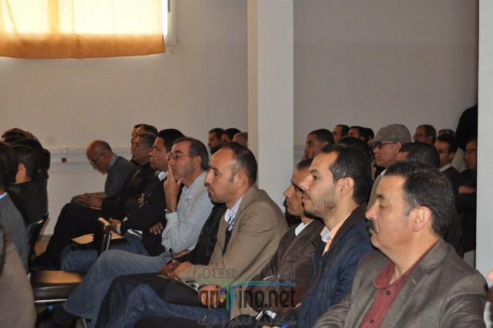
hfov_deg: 33.4
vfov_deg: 22.6
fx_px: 821
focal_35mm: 60
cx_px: 246
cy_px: 164
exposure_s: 1/60
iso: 800
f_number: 5
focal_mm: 40
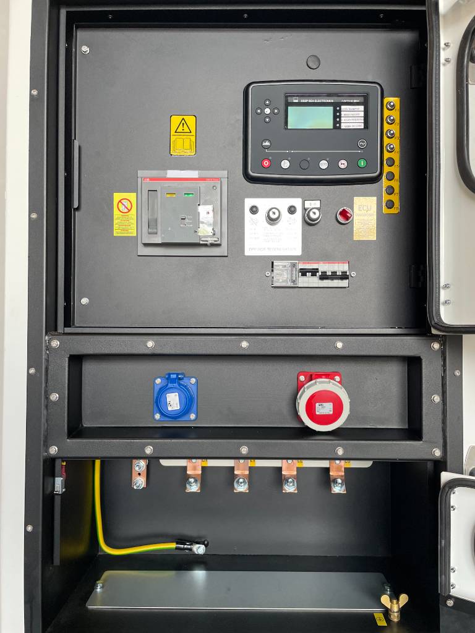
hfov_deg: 53.1
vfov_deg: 67.3
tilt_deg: +0.2
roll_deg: -0.4
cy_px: 316
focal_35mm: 26
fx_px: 476
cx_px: 238
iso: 125
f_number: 1.6
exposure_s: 1/100
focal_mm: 4.2
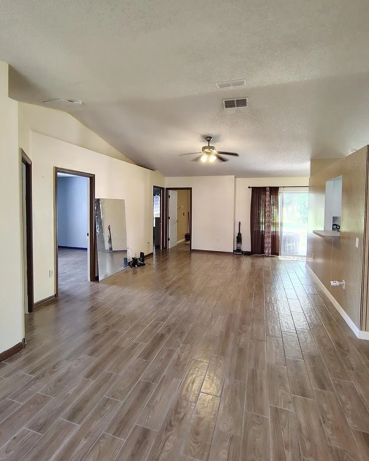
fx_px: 232
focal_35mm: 17
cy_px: 215
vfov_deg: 89.5
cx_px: 184
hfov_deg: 77.0
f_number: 2.2
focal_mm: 2.13
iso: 400
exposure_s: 1/30
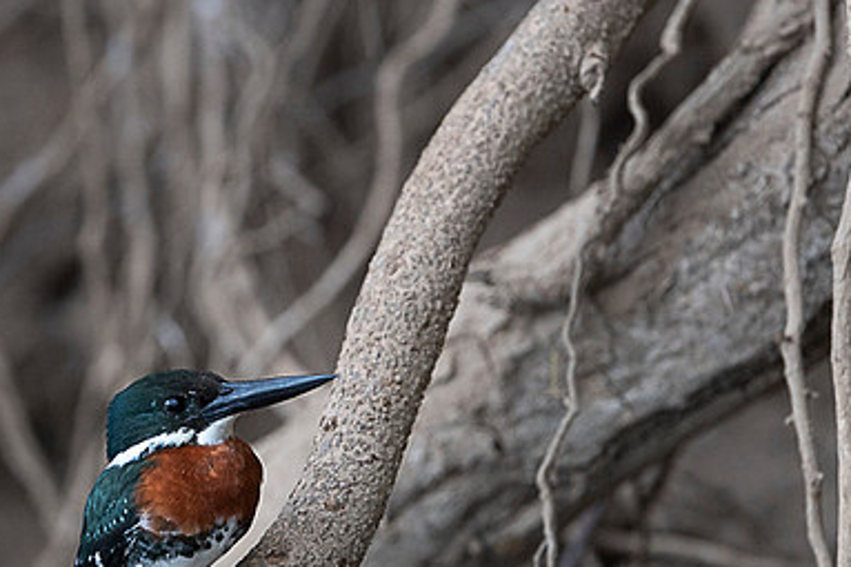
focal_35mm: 980
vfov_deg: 1.4
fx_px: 23155
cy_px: 399
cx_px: 177
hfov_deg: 2.1
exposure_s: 1/320
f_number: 4
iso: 1600
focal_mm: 500
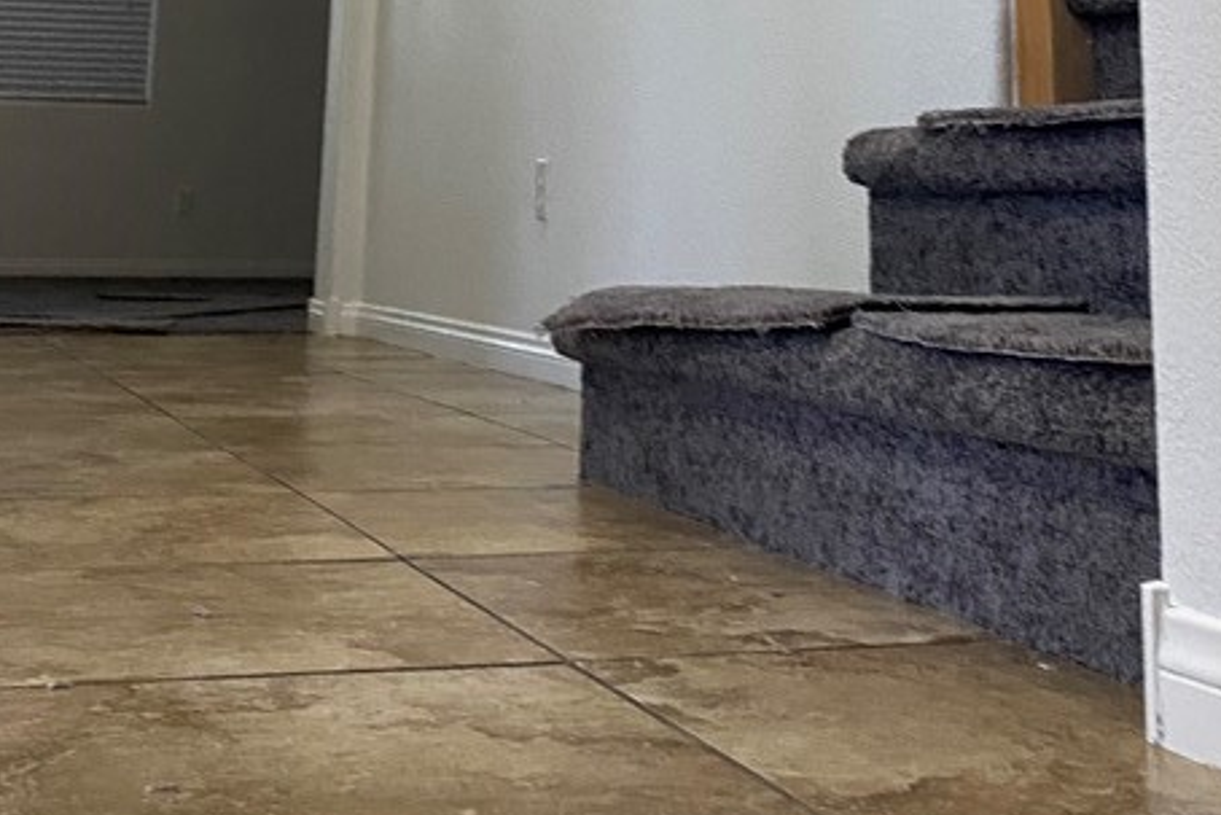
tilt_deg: +13.7
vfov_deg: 20.5
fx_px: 2069
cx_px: 635
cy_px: -221
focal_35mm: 61
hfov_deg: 32.9
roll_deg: -0.4
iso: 400
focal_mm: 4.25
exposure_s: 1/60
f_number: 1.8
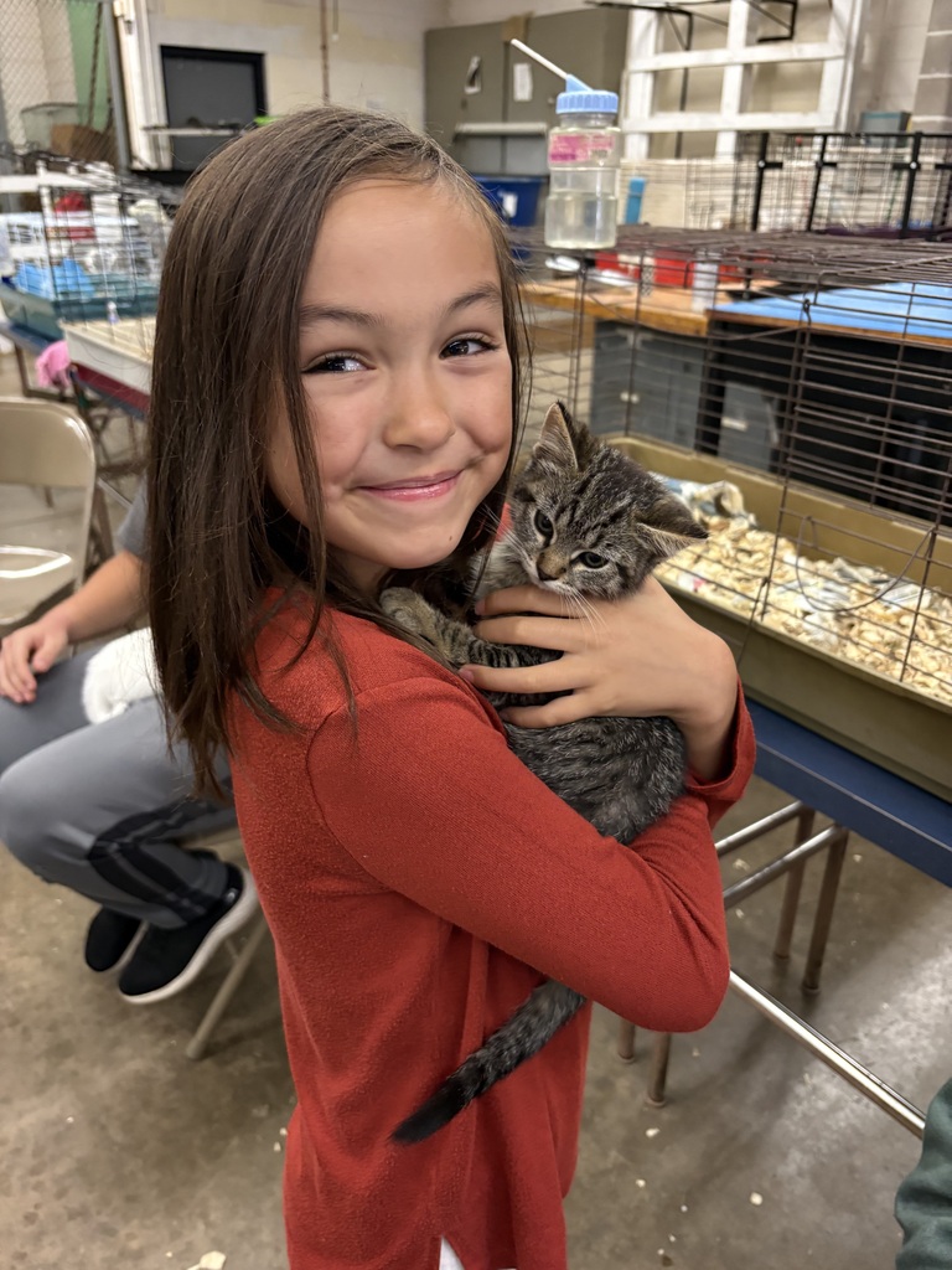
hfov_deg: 53.1
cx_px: 476
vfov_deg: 67.3
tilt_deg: -24.5
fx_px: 953
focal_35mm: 26
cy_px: 635
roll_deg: -2.0
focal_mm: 5.96
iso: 320
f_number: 1.6
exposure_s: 1/60
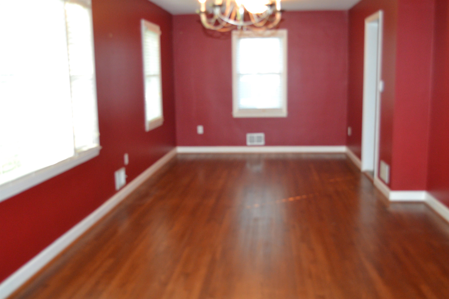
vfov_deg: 34.2
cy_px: 150
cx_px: 224
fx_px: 486
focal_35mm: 39
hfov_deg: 49.6
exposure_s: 1/60
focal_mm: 26
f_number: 4.2
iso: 1250
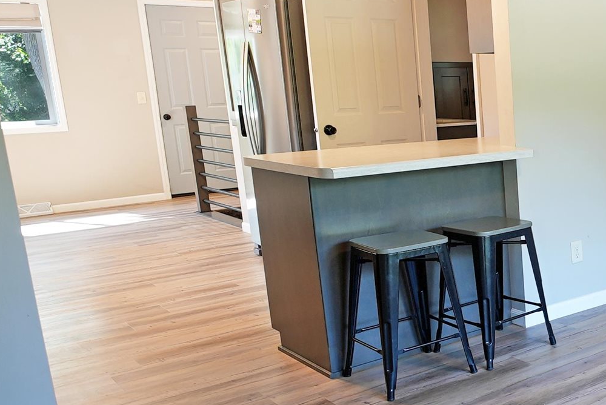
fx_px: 755
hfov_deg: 36.1
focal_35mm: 45
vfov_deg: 29.9
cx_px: 690
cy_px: 237
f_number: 2.8
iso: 250
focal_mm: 14.6
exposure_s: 1/30
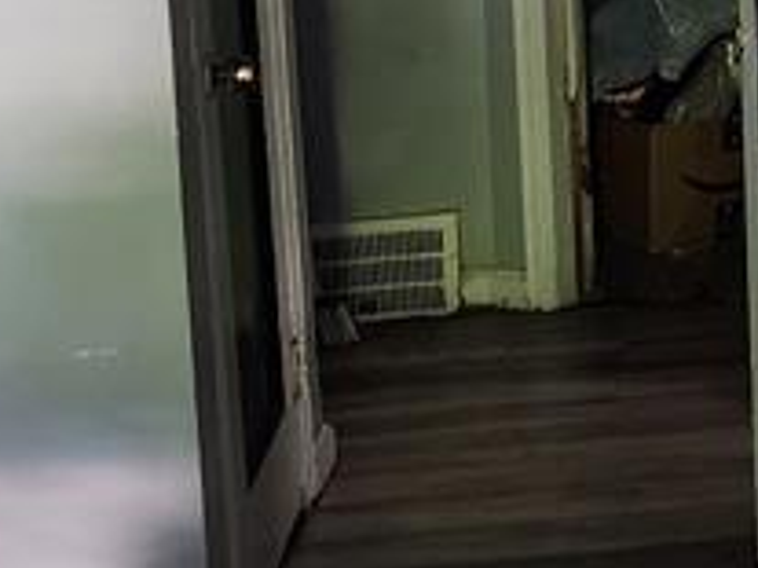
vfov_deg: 12.5
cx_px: 1230
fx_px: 2495
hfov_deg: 15.5
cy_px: -187
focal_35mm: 114
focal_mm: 6.4
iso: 640
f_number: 1.8
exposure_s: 1/30
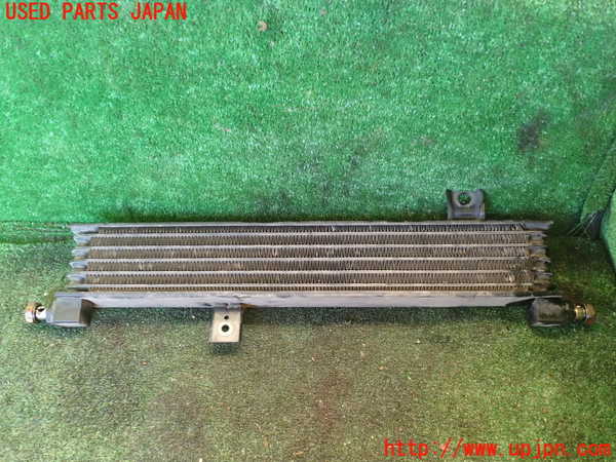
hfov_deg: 60.0
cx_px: 308
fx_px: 534
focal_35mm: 30
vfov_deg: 46.8
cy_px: 231
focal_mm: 5.4
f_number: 2.3
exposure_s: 1/30
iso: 250
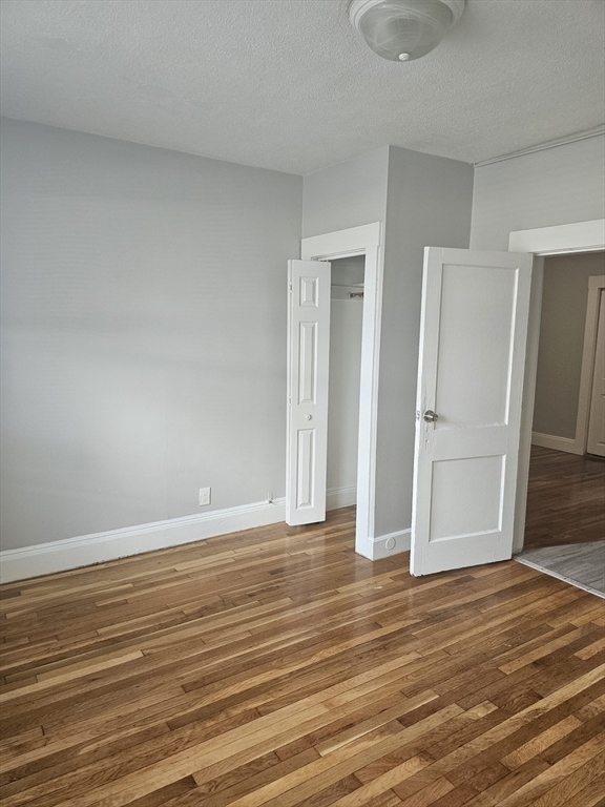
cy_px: 404
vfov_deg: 73.9
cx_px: 302
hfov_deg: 58.9
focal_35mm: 23
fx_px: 536
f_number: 1.7
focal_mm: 6.3
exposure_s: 1/170
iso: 250
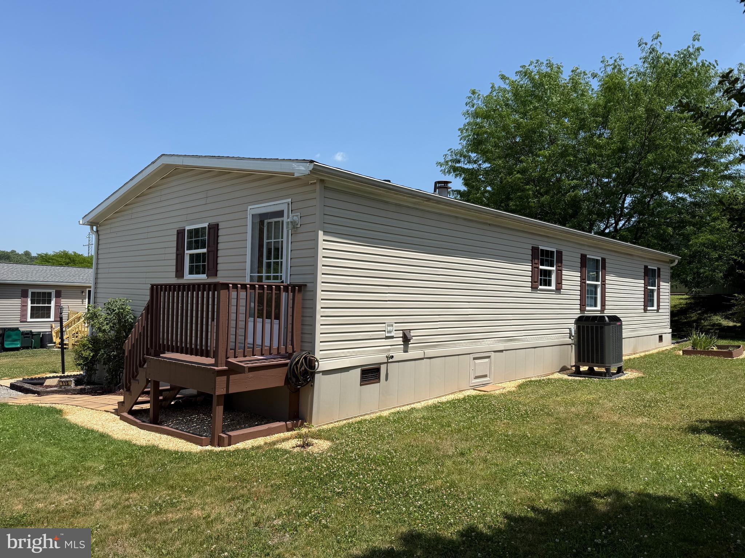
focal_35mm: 24
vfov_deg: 56.8
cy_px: 279
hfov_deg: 71.6
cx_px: 372
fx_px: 517
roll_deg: -1.9
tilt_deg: +3.3
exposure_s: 1/4405
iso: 80
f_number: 1.78
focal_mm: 6.76
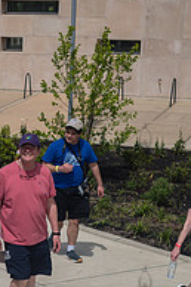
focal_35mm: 107
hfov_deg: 12.4
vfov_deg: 19.0
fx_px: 853
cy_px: 220
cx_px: -53
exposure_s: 1/4000
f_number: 4
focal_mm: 35
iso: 200
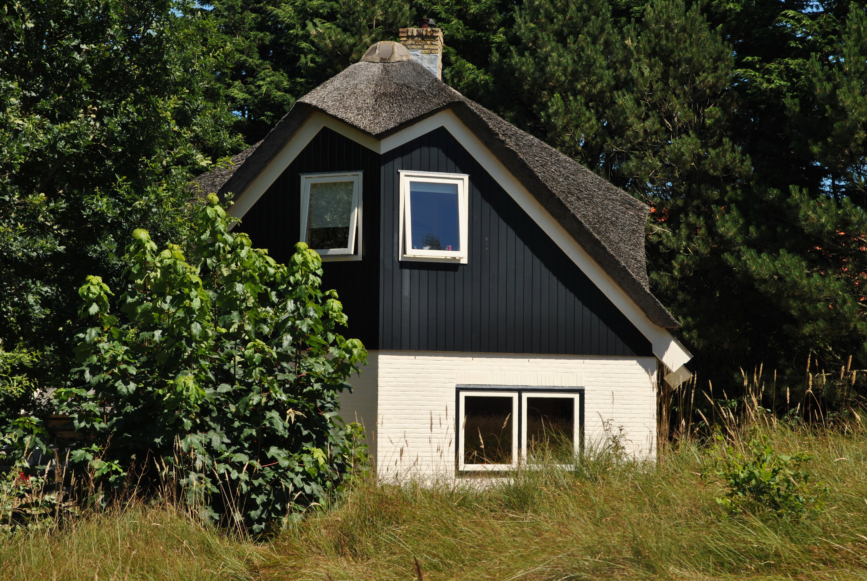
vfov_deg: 13.1
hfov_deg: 19.4
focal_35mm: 105
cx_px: 434
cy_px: 290
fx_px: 2532
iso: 110
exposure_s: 1/500
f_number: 5.6
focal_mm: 70
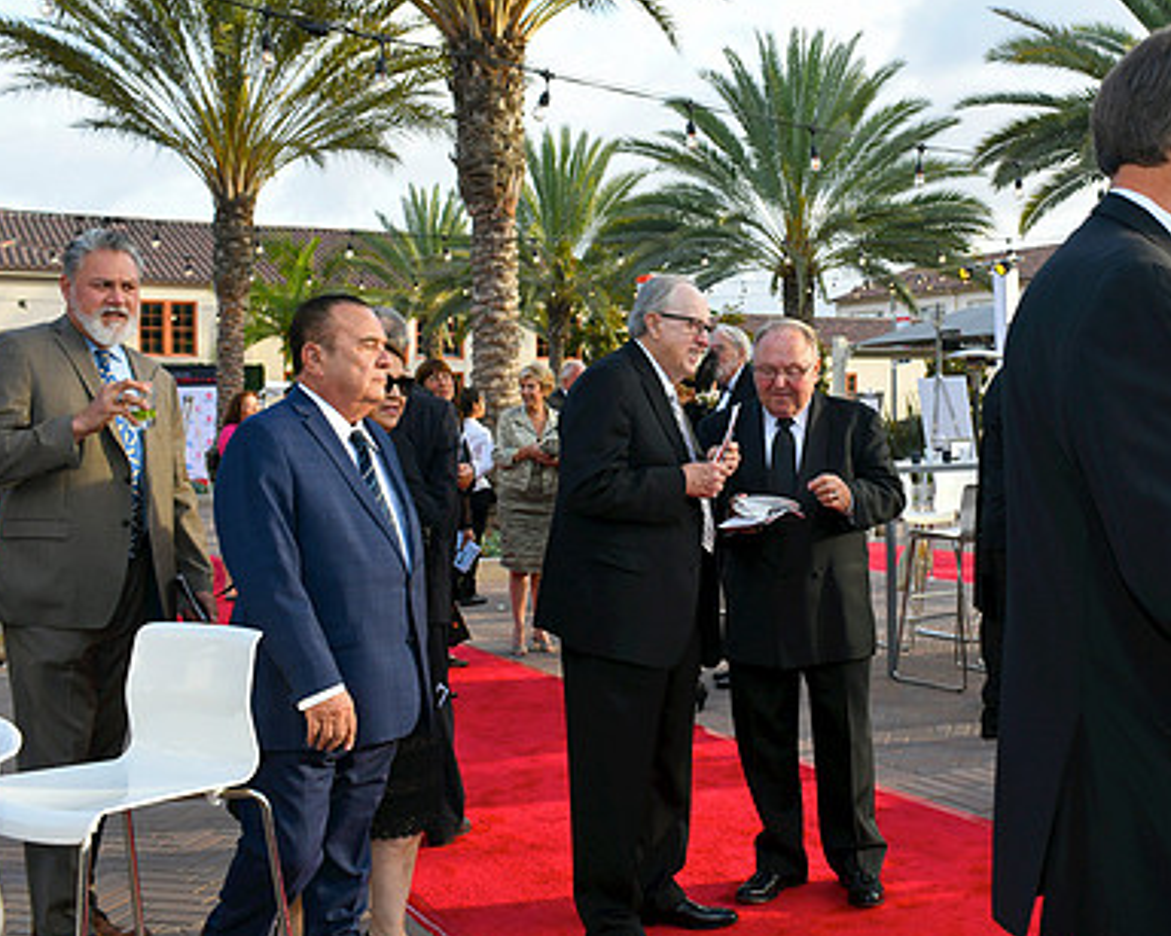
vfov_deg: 34.0
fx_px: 1525
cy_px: 377
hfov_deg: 41.5
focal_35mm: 44
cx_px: 768
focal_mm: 31
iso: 320
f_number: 6.3
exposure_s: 1/160
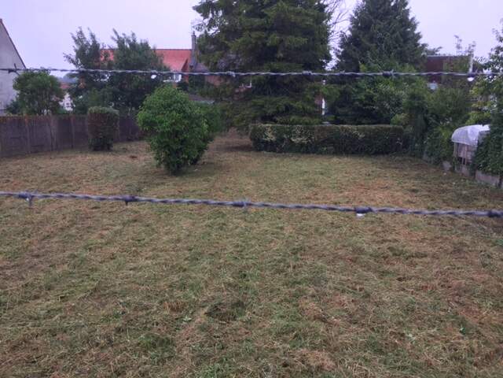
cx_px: 252
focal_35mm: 29
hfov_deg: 61.7
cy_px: 189
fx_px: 421
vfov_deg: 48.2
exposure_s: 1/133
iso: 32
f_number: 2.2
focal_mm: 4.15
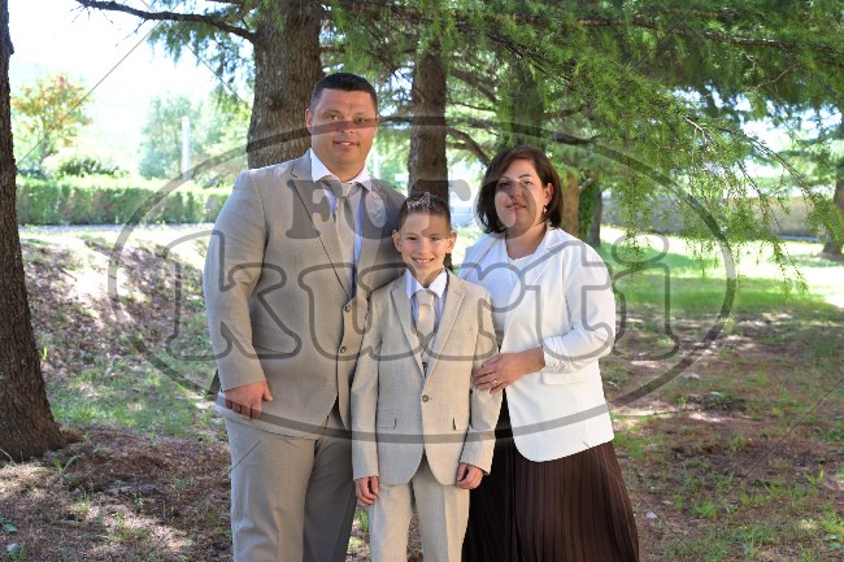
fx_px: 1148
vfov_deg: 27.5
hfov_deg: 40.4
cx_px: 422
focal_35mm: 49
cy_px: 281
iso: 640
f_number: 5.6
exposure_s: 1/160
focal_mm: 49
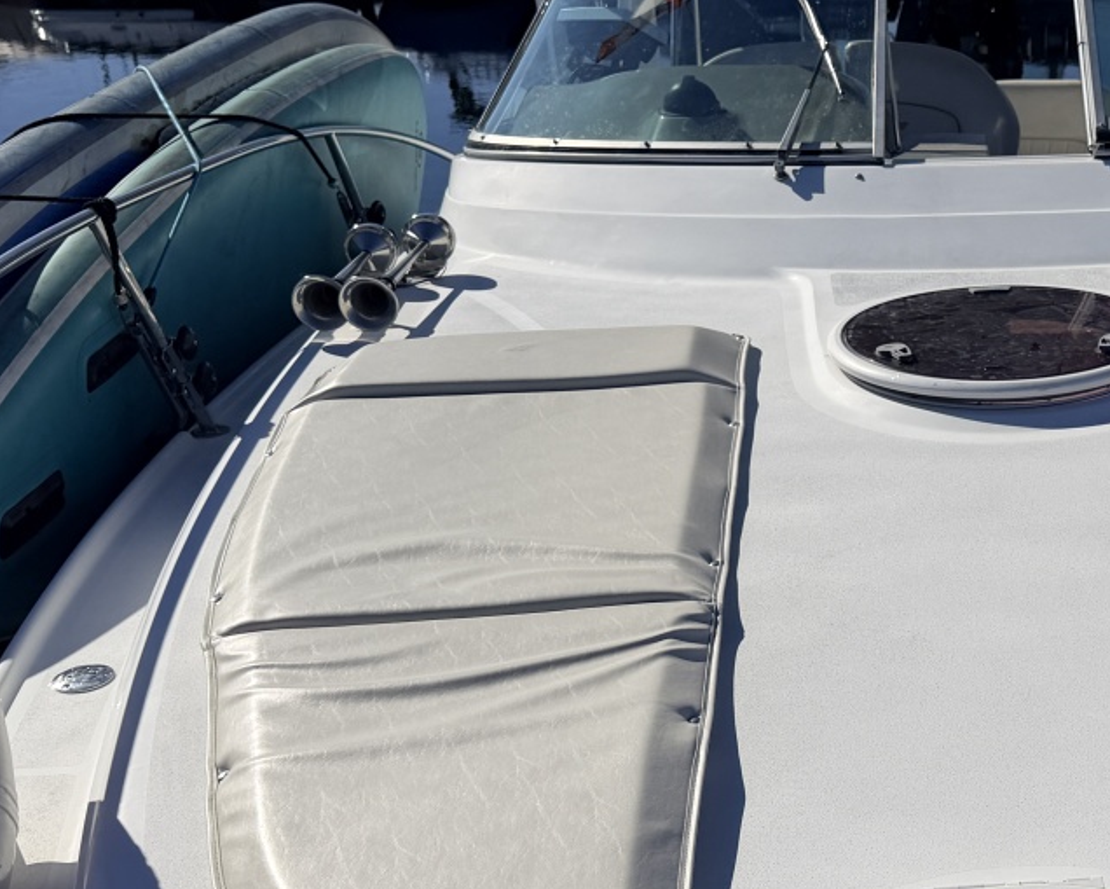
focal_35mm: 53
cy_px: 510
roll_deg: -0.1
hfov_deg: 33.7
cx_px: 974
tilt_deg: -22.7
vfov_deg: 28.6
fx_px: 1741
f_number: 1.78
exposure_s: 1/14286
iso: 80
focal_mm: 6.76
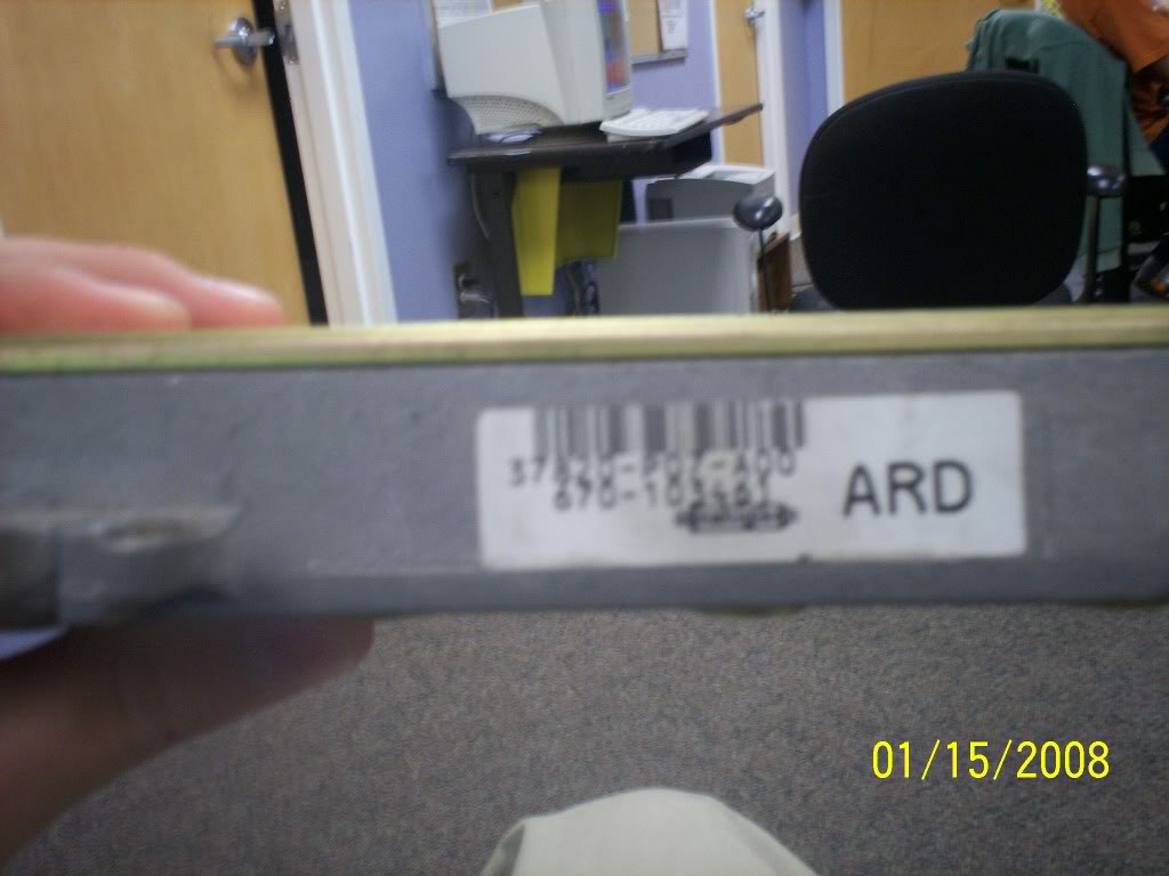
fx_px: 1216
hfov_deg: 51.4
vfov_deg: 39.7
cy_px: 438
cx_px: 584
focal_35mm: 36
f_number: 4.5
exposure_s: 1/8.09
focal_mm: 6
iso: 140
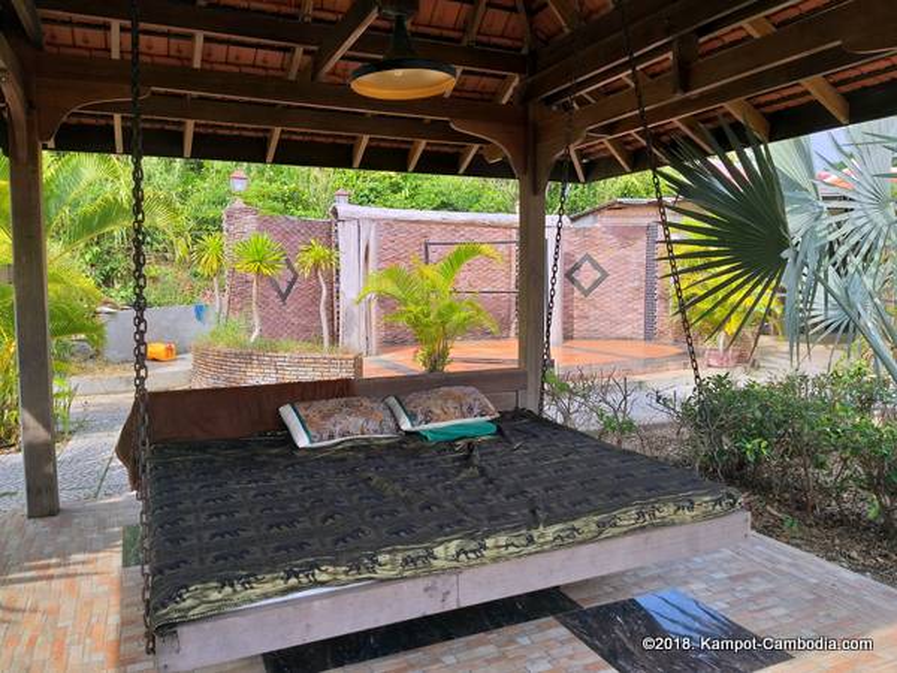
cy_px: 336
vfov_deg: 53.1
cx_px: 448
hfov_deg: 67.3
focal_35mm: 26
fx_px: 674
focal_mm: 3.93
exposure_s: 1/472
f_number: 1.7
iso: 40
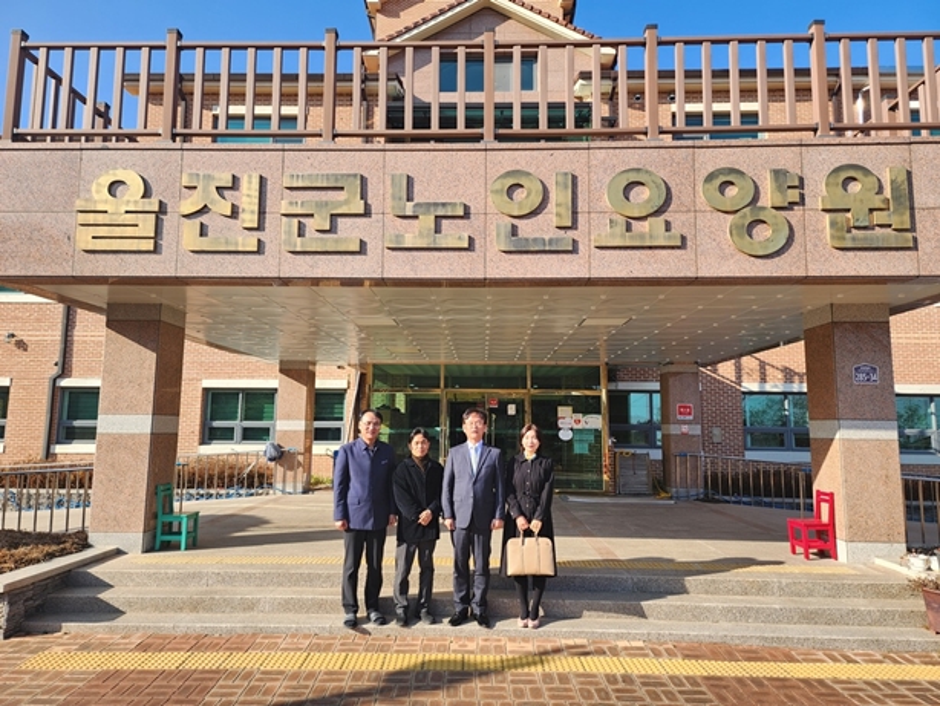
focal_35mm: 23
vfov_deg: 58.9
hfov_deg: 73.9
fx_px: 625
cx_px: 470
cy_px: 353
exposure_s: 1/374
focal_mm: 6.4
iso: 12
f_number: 1.8
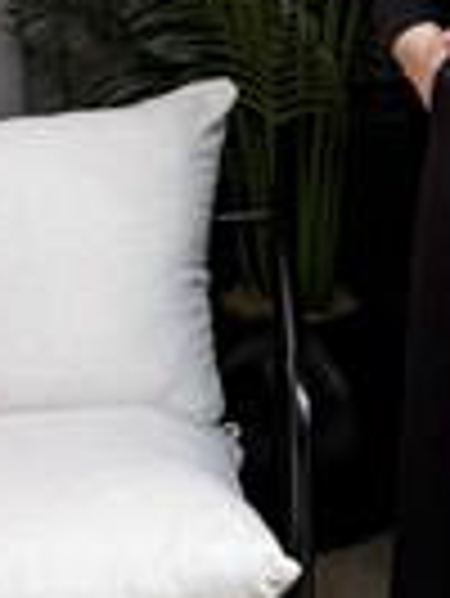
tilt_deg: -22.1
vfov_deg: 20.1
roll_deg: -2.1
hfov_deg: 14.3
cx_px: 693
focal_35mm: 96
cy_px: 88
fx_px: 1661
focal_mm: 6.76
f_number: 1.78
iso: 250
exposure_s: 1/50
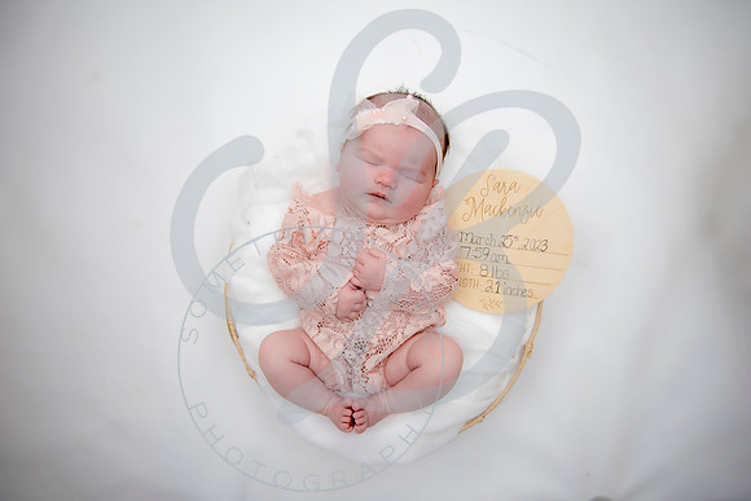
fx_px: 605
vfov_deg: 45.0
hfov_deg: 63.6
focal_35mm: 29
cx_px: 376
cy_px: 250
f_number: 2.8
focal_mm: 29
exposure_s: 1/125
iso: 200
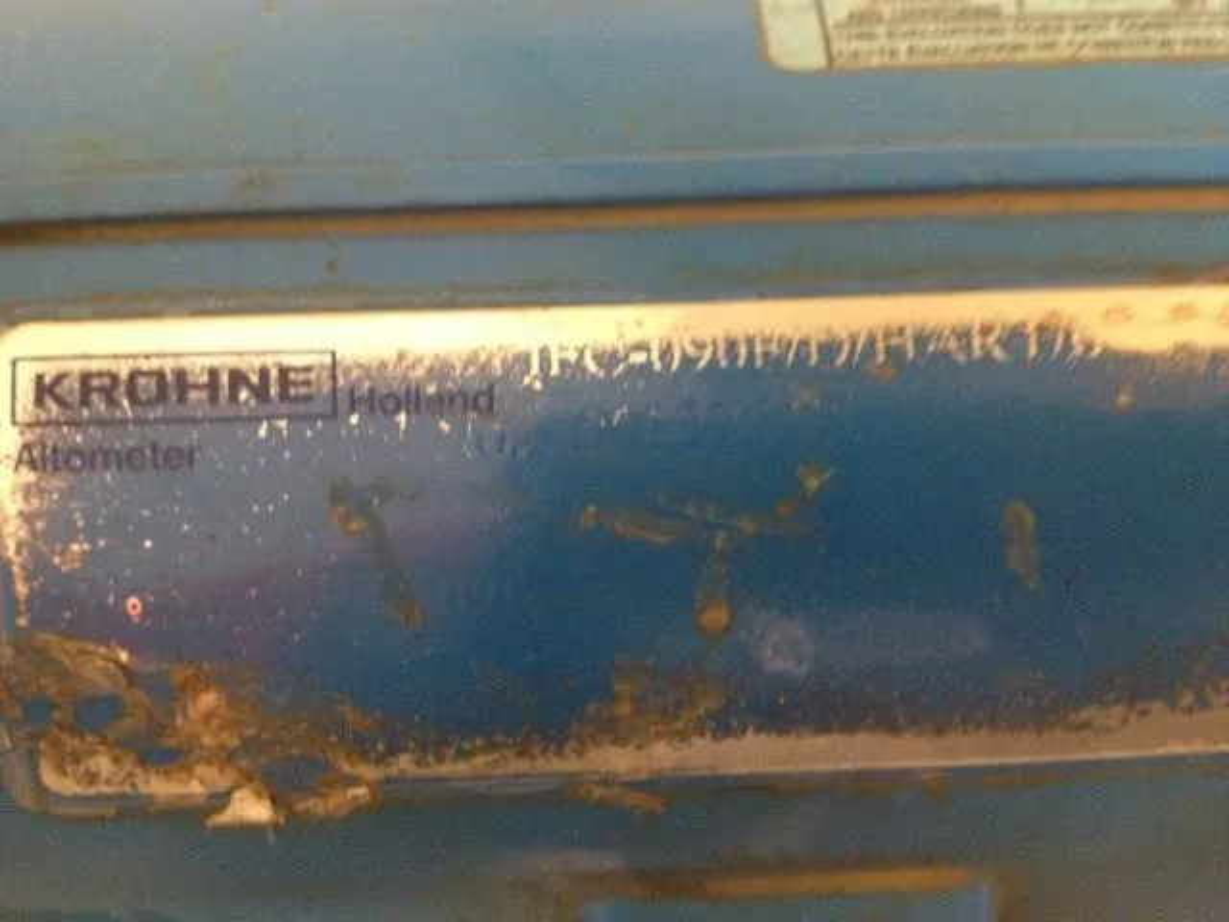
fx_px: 1243
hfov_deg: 52.6
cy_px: 461
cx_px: 614
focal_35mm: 35
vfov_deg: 40.7
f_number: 2.4
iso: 400
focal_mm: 4.28
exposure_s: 1/15
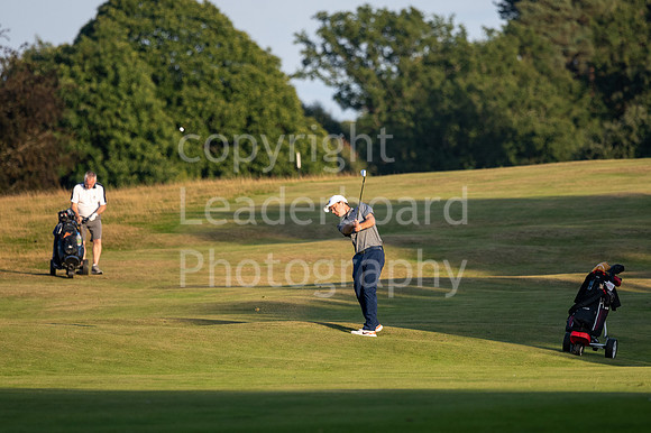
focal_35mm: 514
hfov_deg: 4.0
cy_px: 186
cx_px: 372
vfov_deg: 2.7
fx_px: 9289
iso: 200
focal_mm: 300
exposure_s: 1/1250
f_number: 4
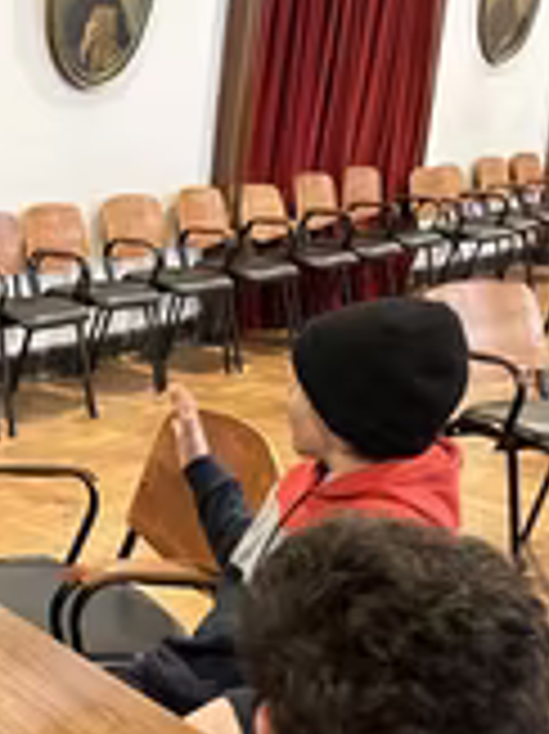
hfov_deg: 19.9
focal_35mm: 64
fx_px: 1355
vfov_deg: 30.2
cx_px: -270
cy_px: 446
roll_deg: -0.1
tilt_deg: -14.8
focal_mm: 5.1
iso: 500
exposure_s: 1/33
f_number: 1.6
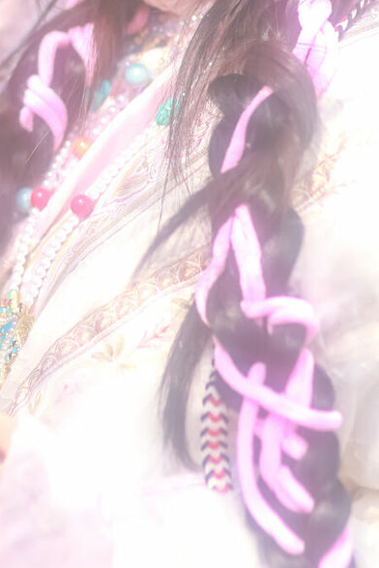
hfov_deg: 6.1
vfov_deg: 9.1
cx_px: 176
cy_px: 109
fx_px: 3553
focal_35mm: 225
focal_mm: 85
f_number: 1.8
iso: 100
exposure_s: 1/2000
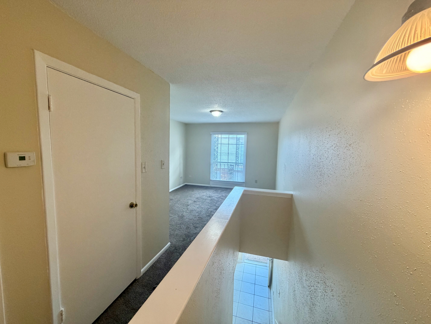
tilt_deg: -5.1
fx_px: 174
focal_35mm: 14
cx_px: 216
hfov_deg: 102.1
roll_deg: -1.7
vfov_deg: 85.7
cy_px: 162
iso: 320
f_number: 2.2
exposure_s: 1/120
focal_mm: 2.22
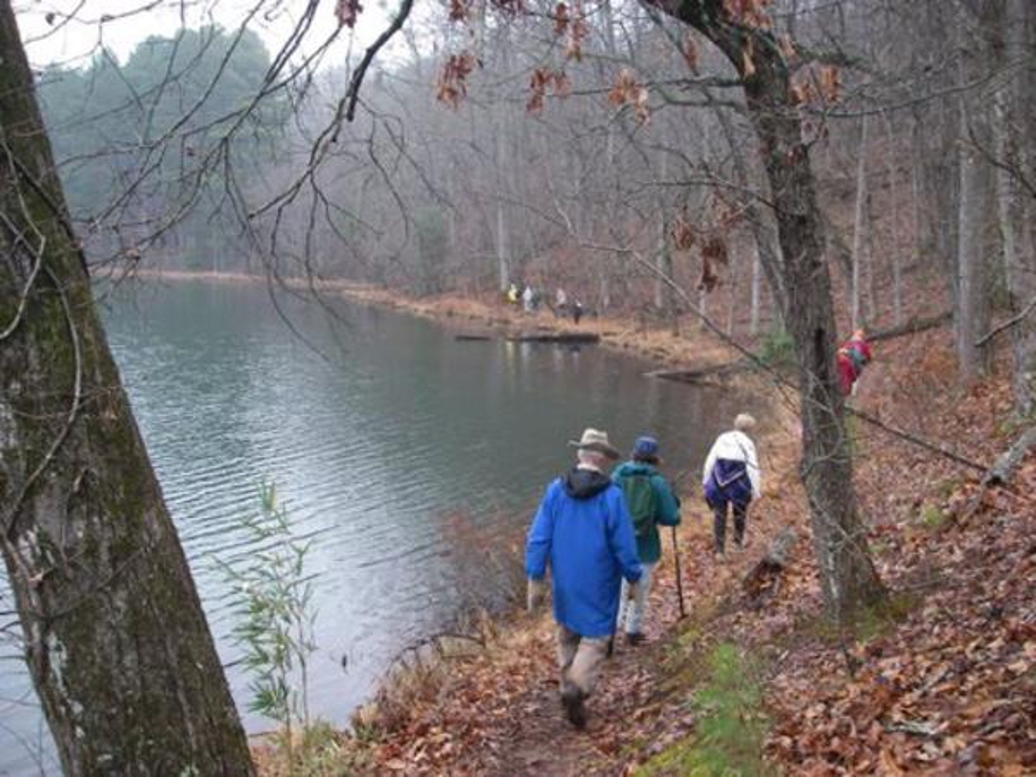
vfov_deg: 37.7
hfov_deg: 49.0
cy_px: 388
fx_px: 1137
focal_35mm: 38
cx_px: 518
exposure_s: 1/50
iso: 160
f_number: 3.3
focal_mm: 6.3
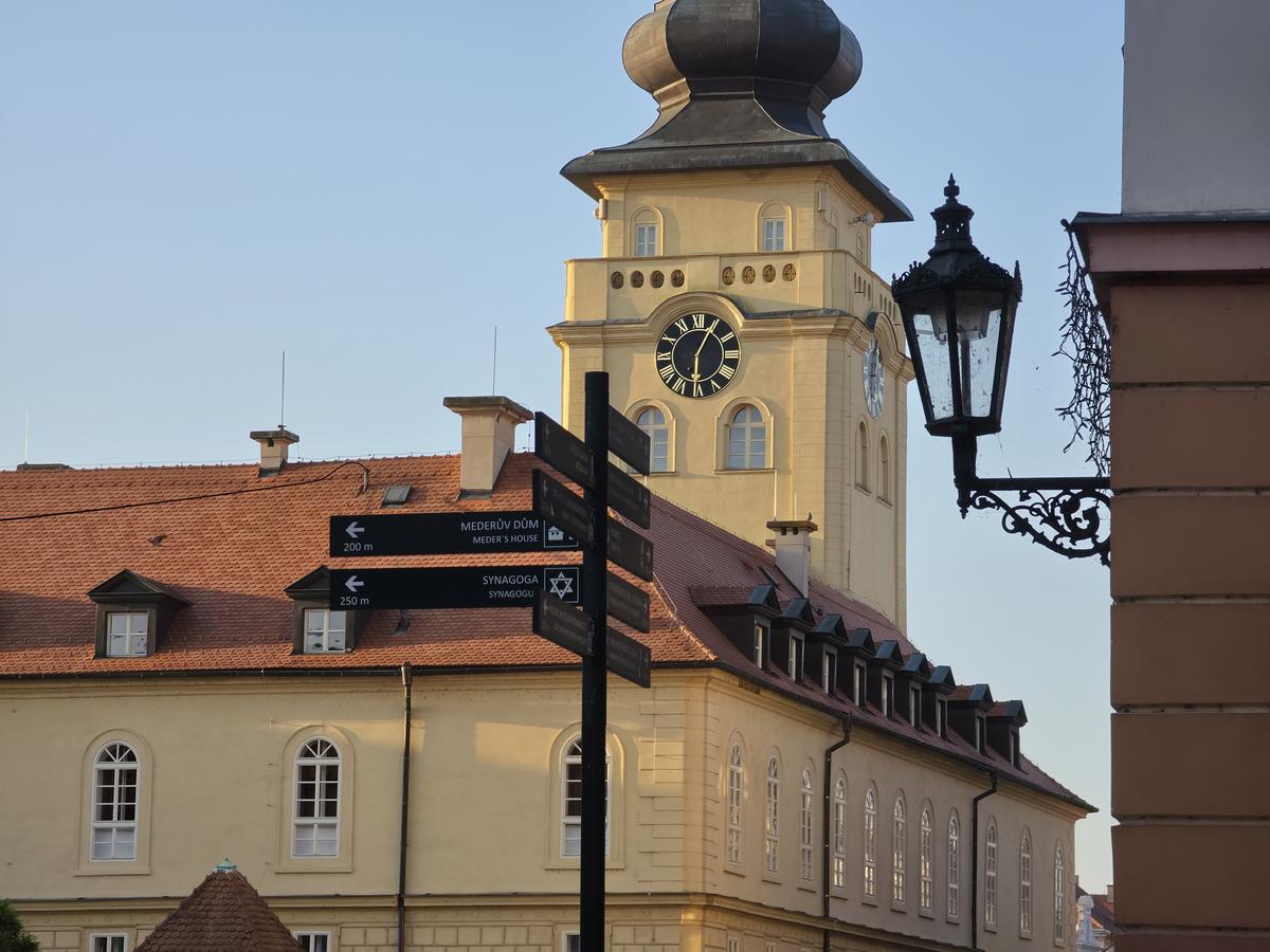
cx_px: 635
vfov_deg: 12.9
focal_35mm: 115
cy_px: 476
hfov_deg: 17.1
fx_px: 4219
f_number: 2.9
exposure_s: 1/257
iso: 25
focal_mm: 18.6
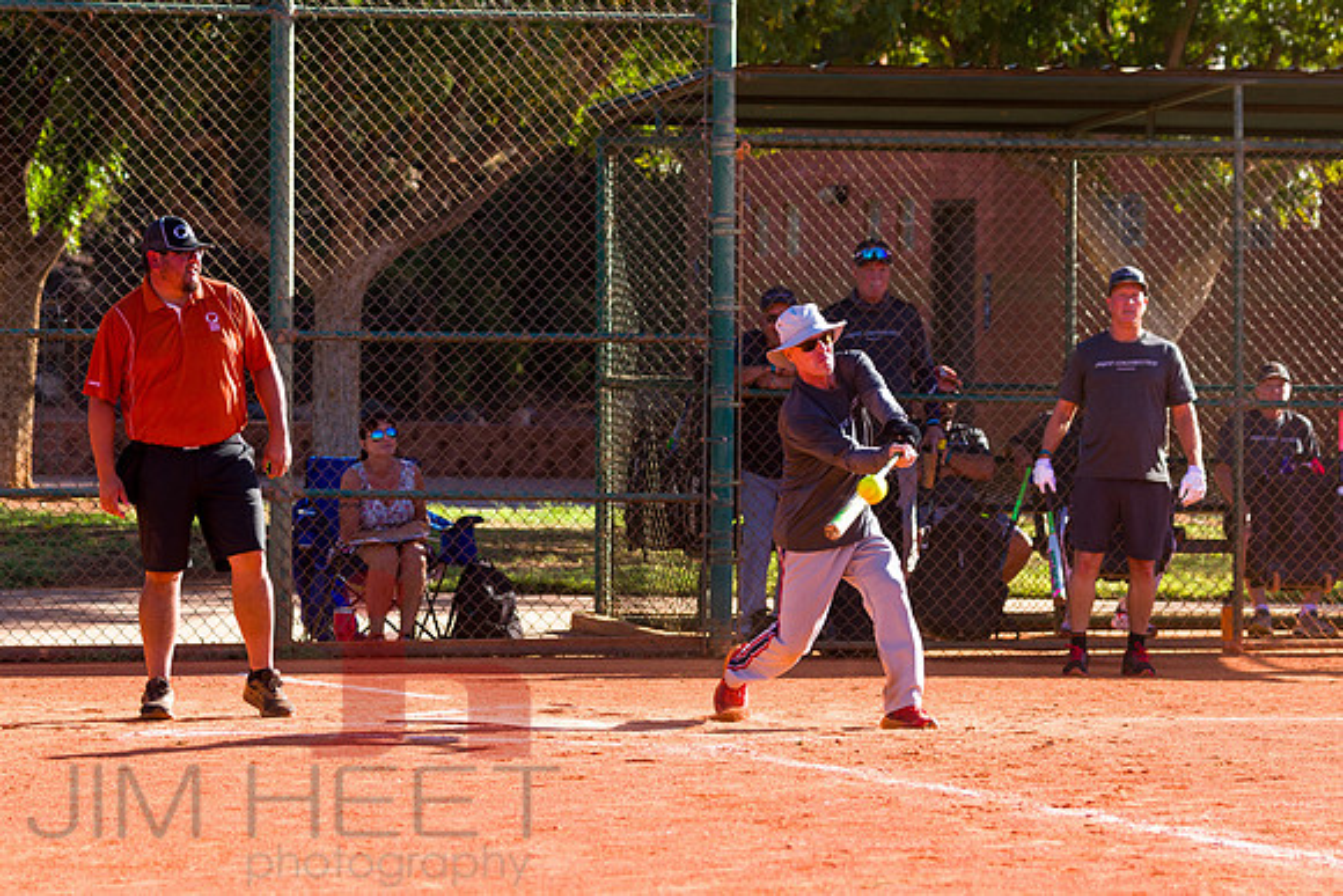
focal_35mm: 206
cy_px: 423
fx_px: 7696
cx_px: 785
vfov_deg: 6.7
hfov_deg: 10.0
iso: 400
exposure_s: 1/1250
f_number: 5
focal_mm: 160
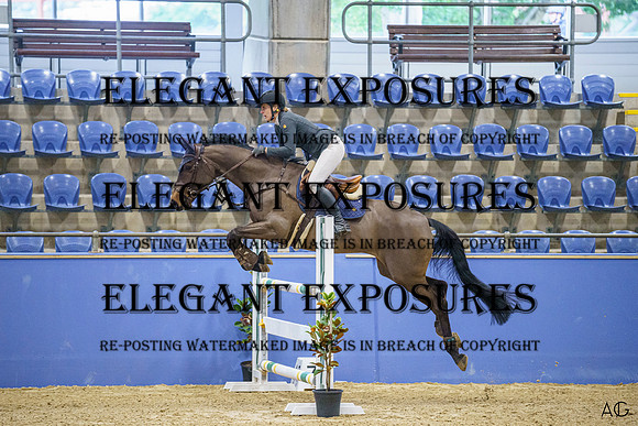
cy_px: 226
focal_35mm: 210
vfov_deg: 6.6
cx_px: 316
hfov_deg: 9.8
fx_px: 3719
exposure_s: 1/1000
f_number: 2.8
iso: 6400
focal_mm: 191
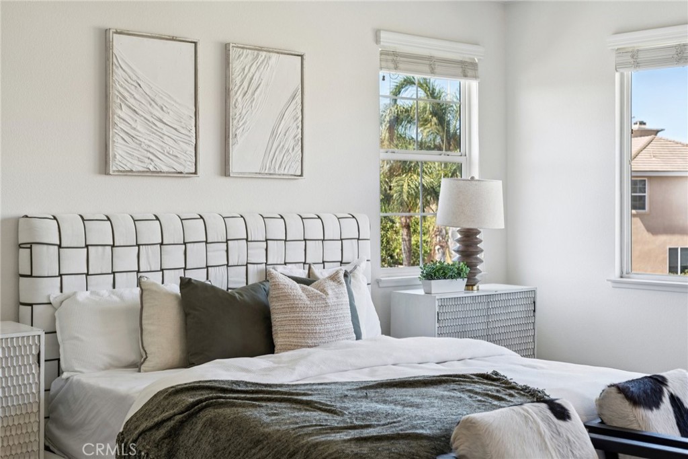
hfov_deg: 39.6
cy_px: 230
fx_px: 955
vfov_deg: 27.0
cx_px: 344
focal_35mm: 50
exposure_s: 1/125
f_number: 5
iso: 125
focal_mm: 50
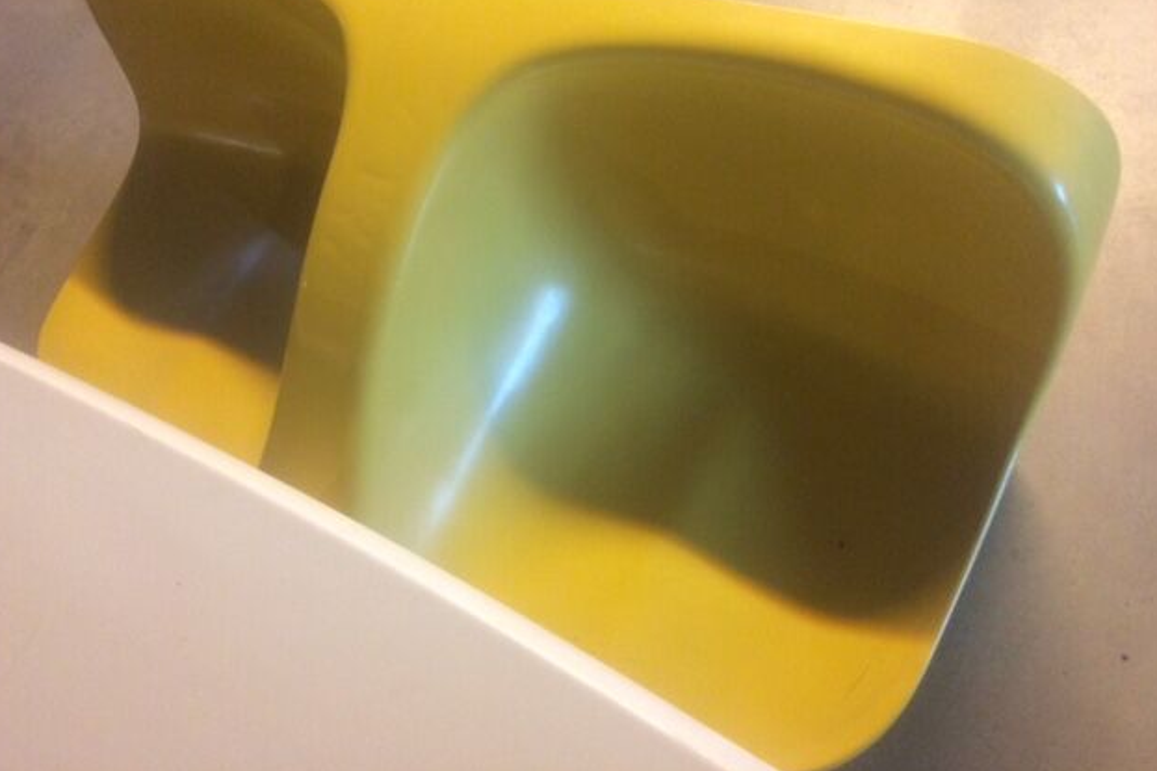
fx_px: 996
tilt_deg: -62.7
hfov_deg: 60.3
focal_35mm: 31
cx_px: 574
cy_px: 333
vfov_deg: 42.2
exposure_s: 1/33
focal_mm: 4.15
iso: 320
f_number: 2.2
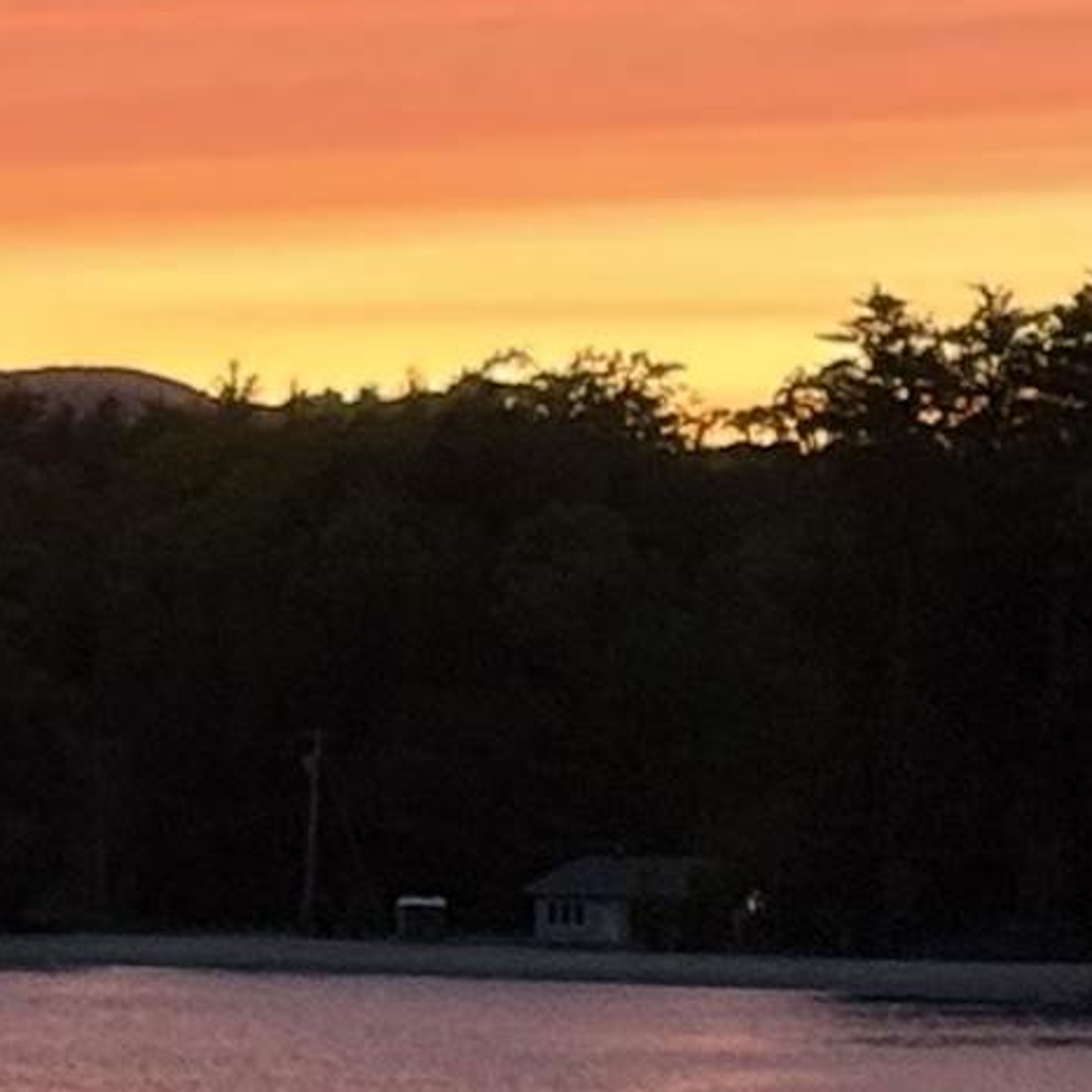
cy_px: 872
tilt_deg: -0.1
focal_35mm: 279
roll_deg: -0.7
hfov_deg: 6.1
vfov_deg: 6.3
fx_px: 9958
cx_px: -1132
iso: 250
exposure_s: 1/60
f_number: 1.78
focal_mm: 6.76
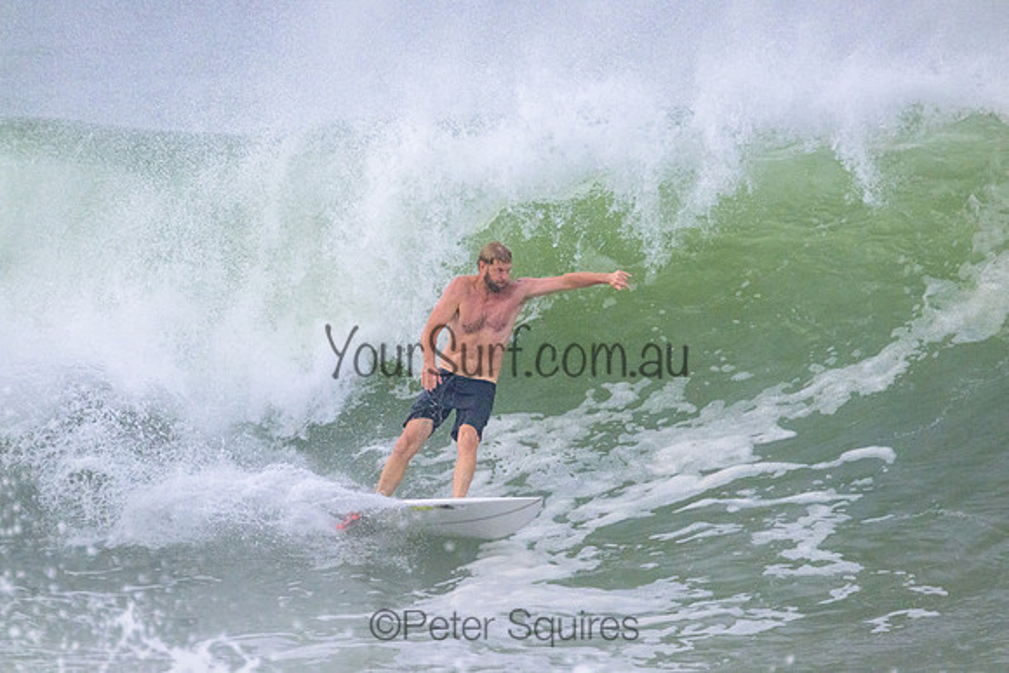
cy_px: 336
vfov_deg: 1.7
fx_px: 22426
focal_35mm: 800
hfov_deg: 2.6
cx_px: 504
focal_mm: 800
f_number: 11
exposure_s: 1/3200
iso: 5600
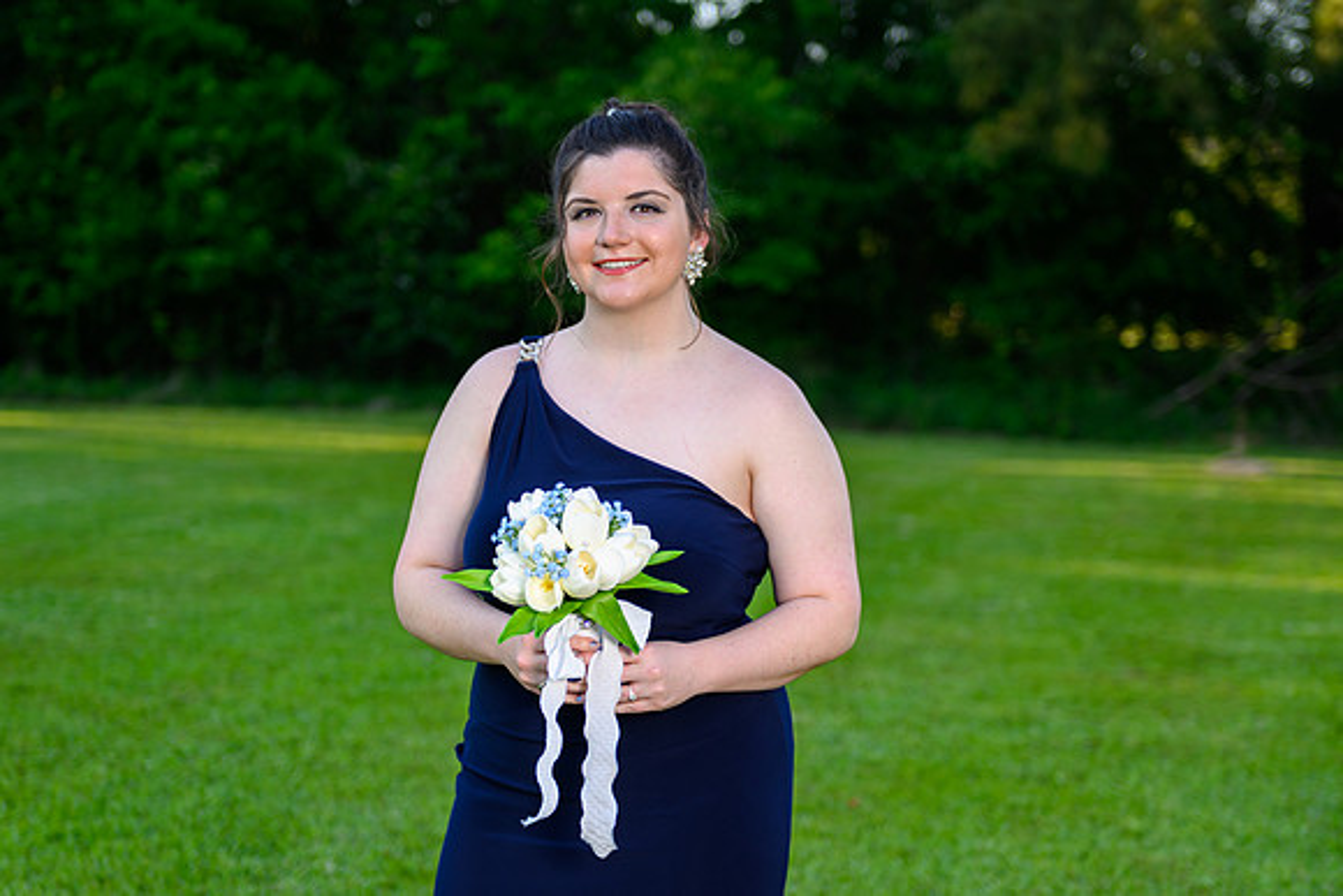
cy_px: 569
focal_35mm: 74
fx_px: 2766
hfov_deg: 27.3
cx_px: 672
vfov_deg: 18.4
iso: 100
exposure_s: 1/250
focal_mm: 56
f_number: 2.8
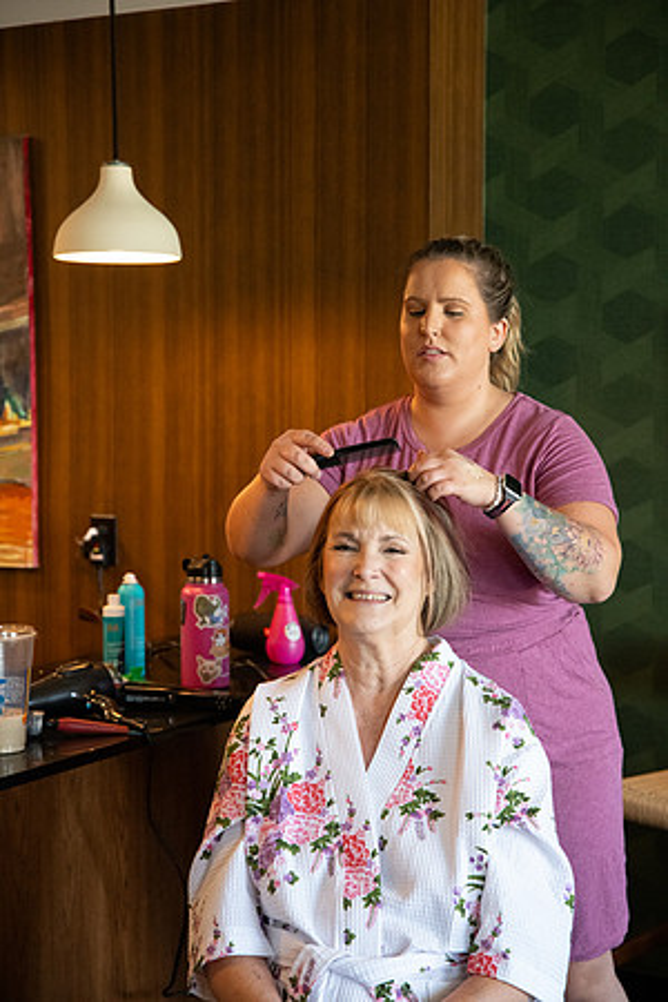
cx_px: 334
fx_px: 1948
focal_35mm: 70
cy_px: 501
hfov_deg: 19.5
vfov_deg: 28.8
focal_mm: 70
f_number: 4
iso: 8000
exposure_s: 1/320
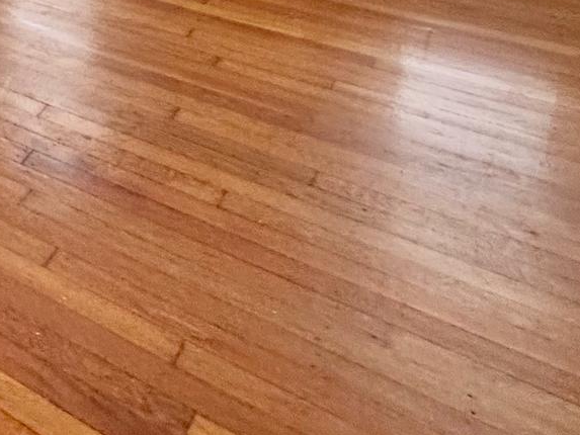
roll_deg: +1.5
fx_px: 838
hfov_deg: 33.3
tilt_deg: -7.3
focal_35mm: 50
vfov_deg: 21.8
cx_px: -61
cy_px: -291
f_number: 2.2
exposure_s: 1/120
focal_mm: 2.22
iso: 320
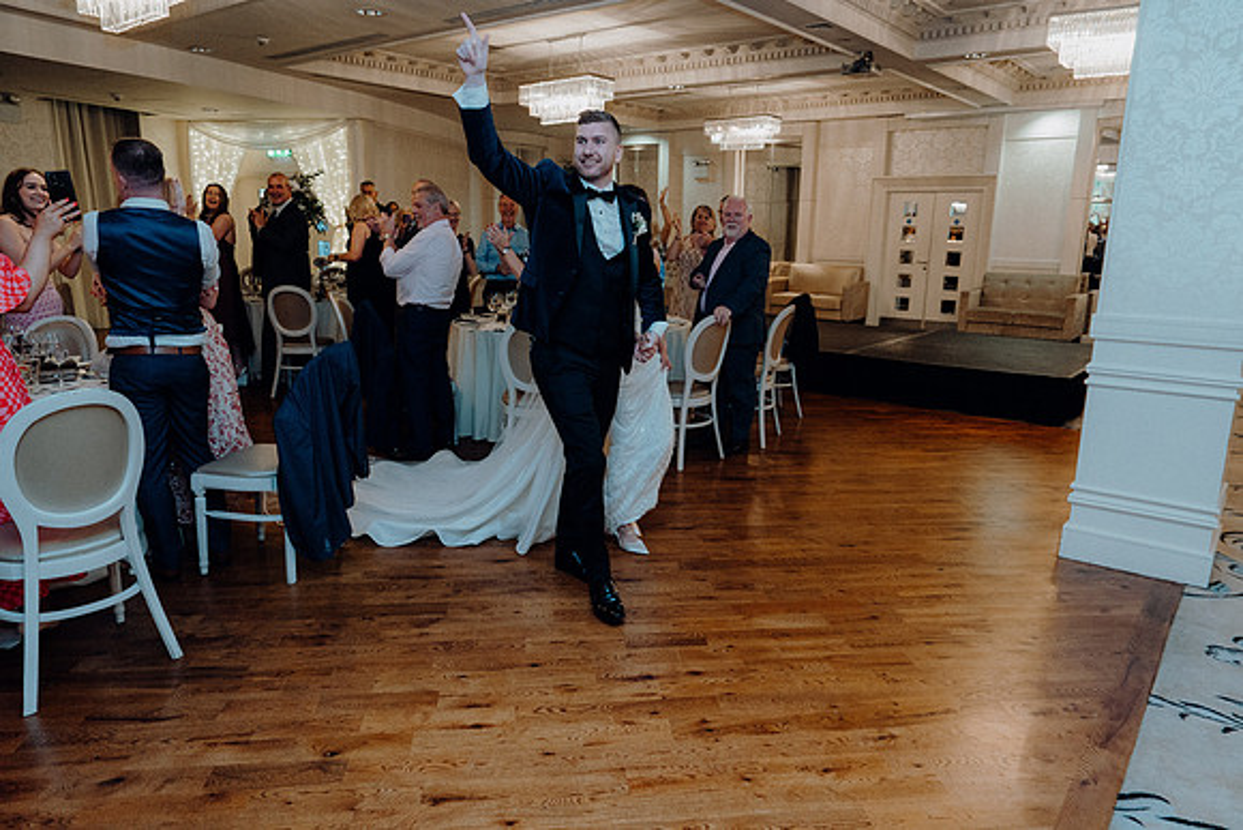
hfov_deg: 73.7
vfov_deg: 53.2
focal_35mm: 24
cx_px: 622
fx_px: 829
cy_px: 415
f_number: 3.5
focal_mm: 24
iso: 2500
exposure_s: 1/160
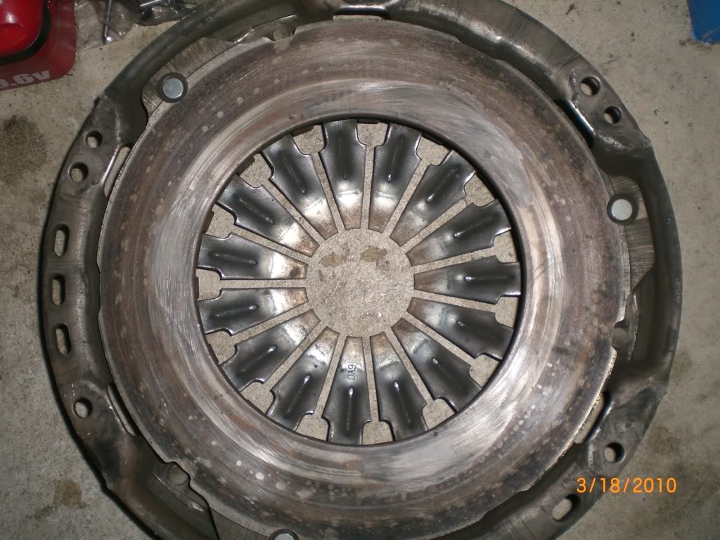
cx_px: 360
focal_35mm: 38
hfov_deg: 49.0
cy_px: 270
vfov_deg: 37.7
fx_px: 790
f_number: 3.1
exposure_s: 1/60
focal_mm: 6.3
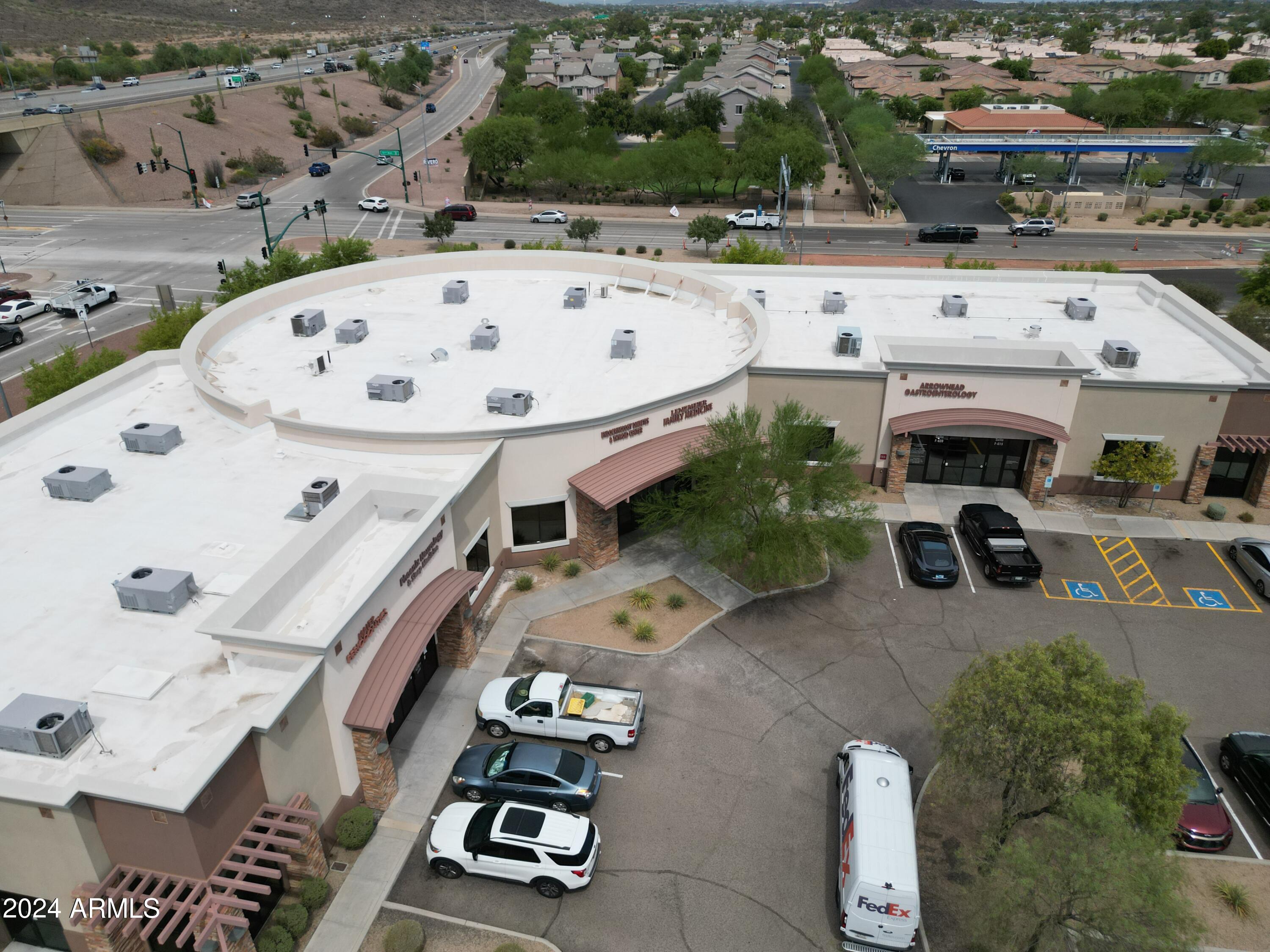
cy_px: 476
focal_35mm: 24
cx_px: 635
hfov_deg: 71.6
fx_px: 881
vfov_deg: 56.8
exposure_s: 1/5000
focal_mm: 6.72
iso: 150
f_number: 1.7
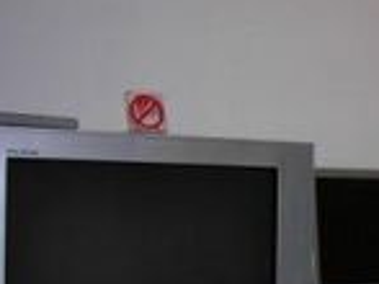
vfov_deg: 15.5
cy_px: 209
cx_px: 431
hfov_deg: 19.7
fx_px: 1039
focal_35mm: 95
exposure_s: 1/60.1
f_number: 3.2
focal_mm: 6.3
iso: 50
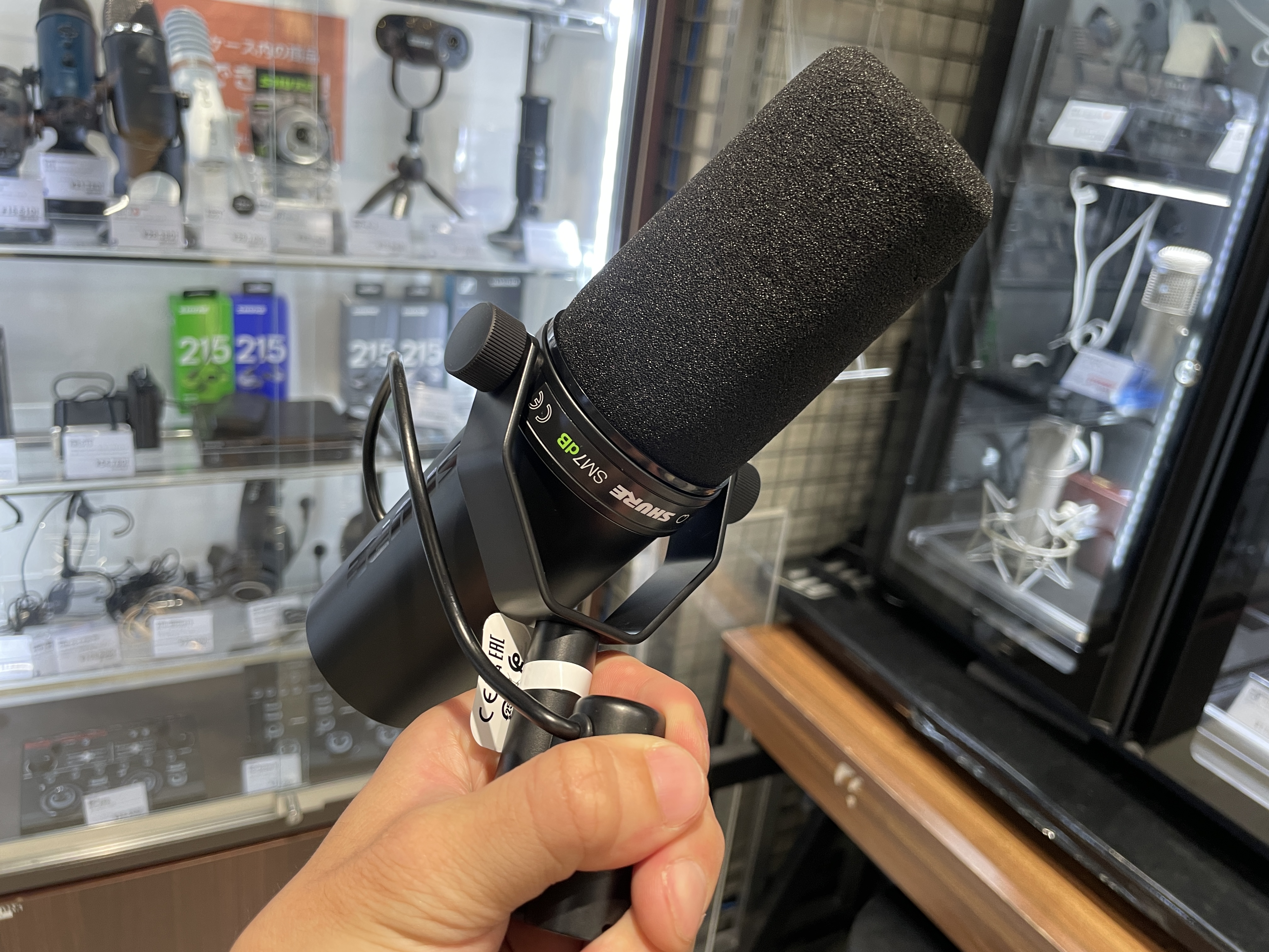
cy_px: 476
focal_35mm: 26
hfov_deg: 67.3
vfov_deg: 53.1
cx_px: 634
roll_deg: -7.5
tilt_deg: -21.5
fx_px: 953
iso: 100
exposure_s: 1/60
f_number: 1.6
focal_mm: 4.2
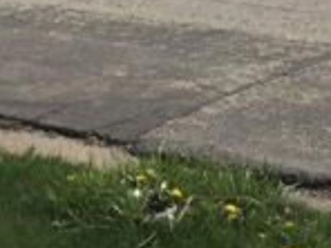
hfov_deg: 15.5
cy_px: -246
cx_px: 318
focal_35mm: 125
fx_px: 1195
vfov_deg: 10.8
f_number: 2.2
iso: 32
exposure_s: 1/3968
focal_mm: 4.15
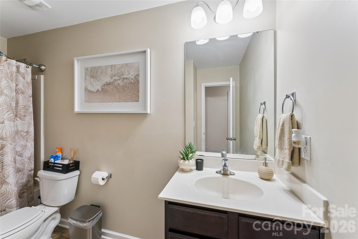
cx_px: 179
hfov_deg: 104.3
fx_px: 139
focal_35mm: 14
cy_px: 120
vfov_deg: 81.2
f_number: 13
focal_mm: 14
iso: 400
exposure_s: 1/4
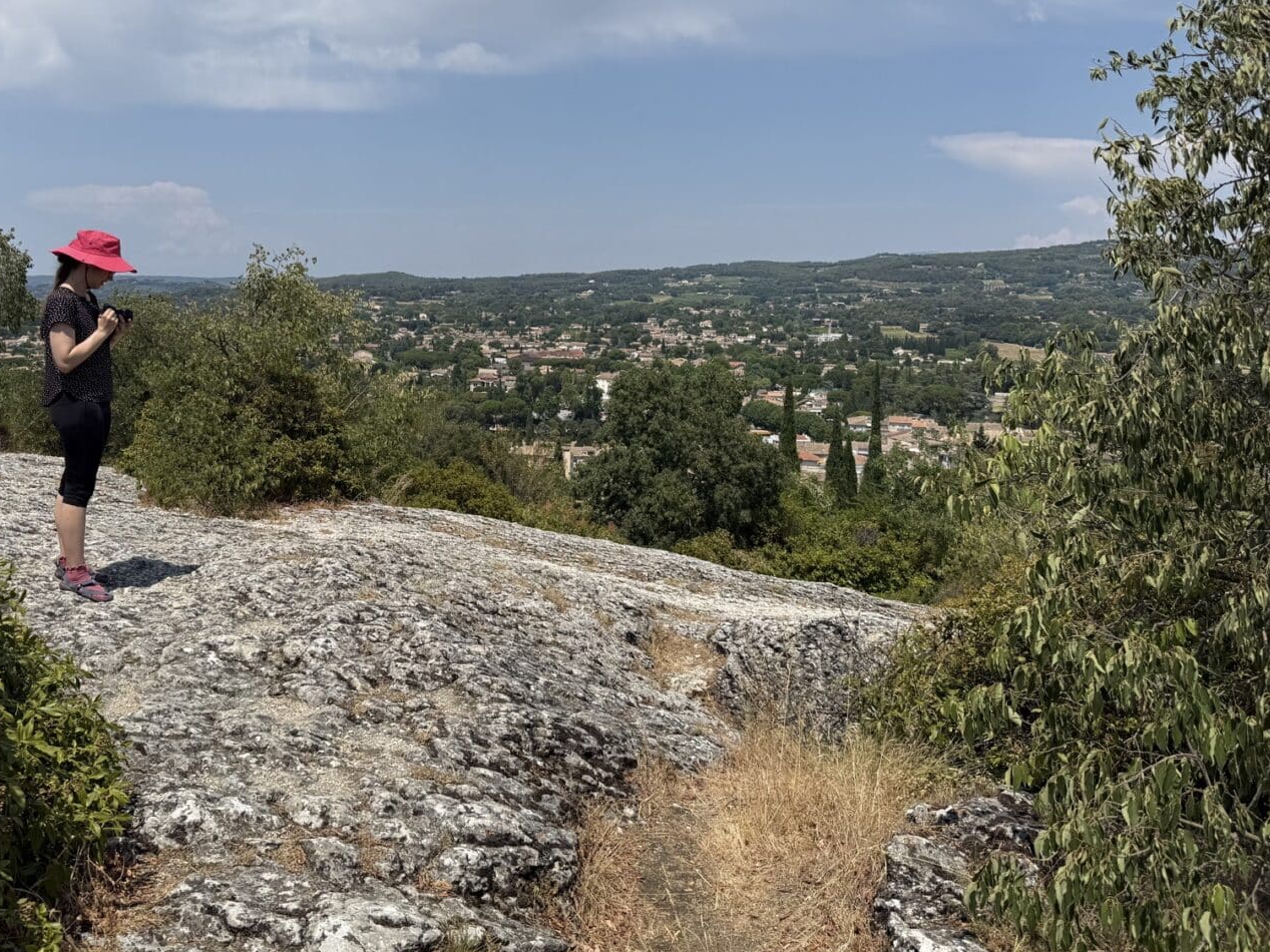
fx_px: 1174
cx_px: 531
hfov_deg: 56.5
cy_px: 361
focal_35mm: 32
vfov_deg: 43.8
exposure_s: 1/6711
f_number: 1.78
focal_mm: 6.76
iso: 80
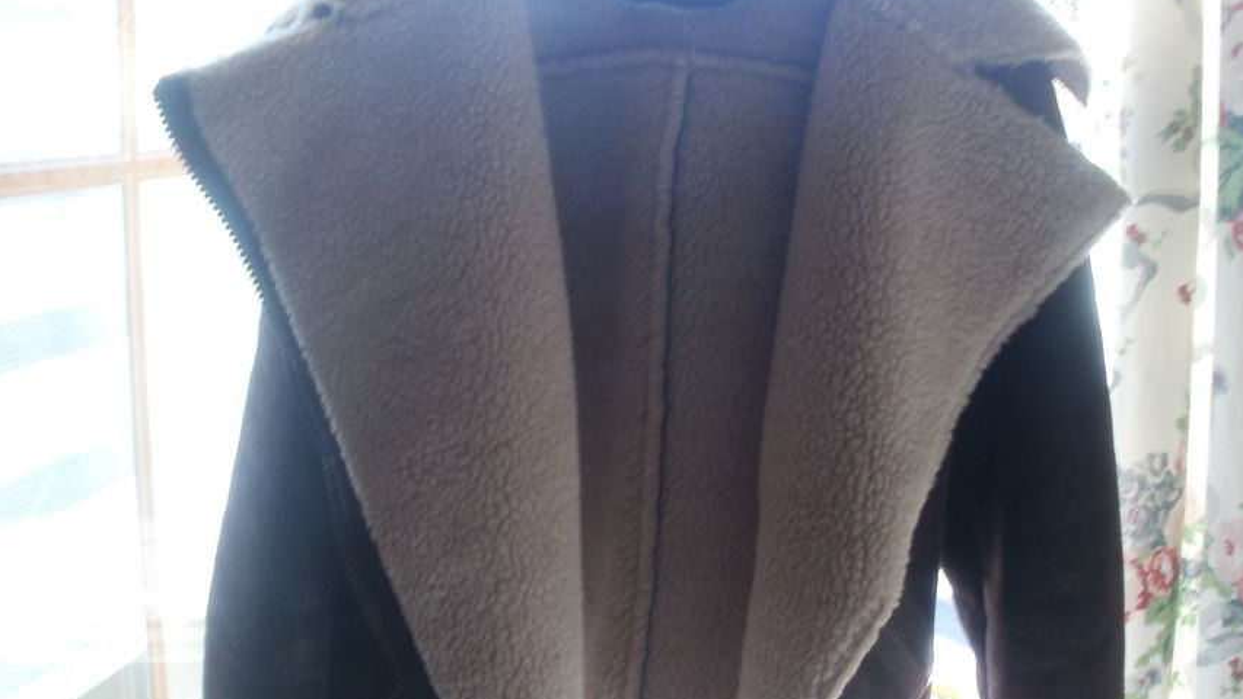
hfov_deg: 44.6
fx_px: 1516
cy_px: 323
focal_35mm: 46
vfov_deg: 26.0
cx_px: 608
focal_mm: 6.3
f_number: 3.5
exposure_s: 1/30
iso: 100
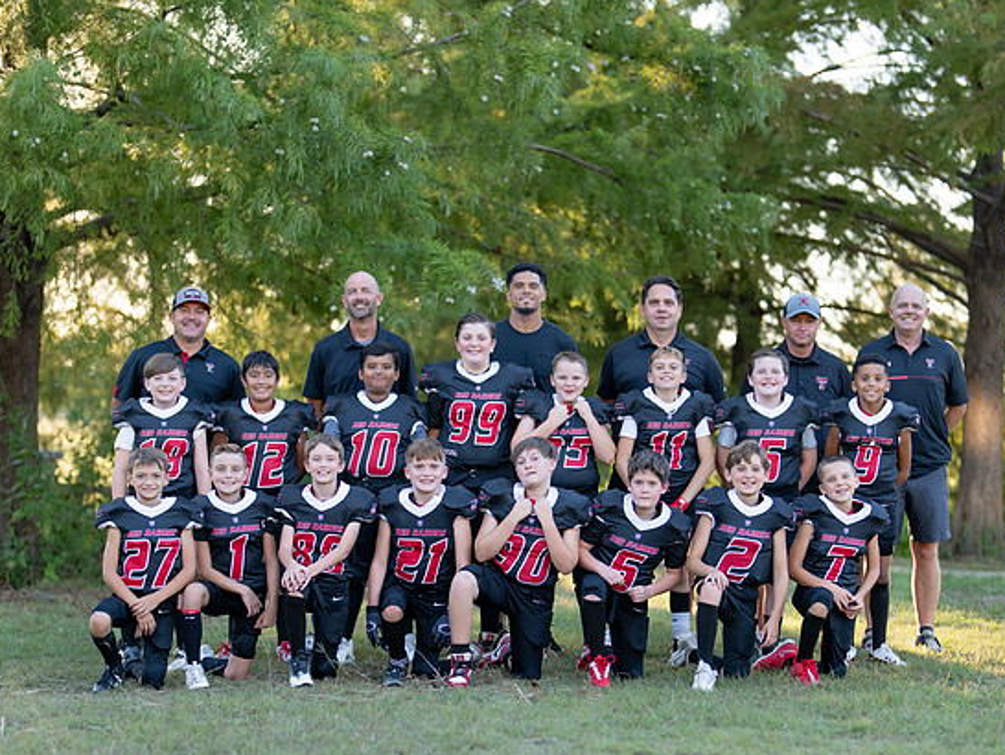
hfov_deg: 24.1
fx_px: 2353
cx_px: 518
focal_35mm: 81
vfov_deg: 18.2
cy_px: 511
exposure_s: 1/1250
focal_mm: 50
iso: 200
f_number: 1.2
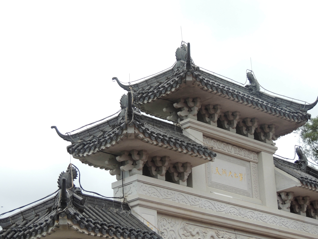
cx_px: 159
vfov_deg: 16.4
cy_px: 120
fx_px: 827
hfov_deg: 21.8
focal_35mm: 90
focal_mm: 16
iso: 160
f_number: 4.1
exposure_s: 1/100
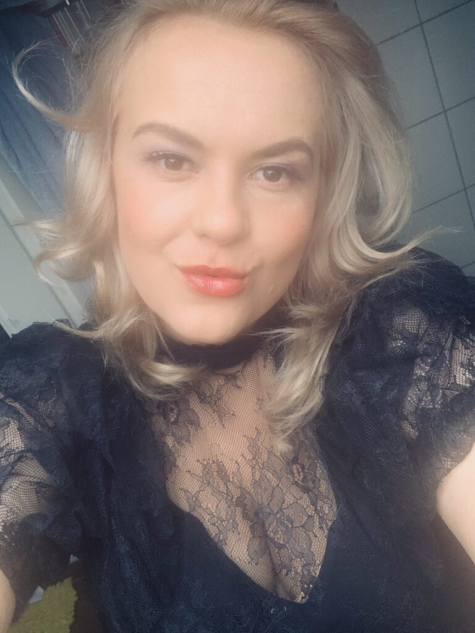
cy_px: 316
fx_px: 585
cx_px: 238
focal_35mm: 32
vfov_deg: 56.8
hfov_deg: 44.2
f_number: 2.2
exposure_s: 1/121
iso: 64
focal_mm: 2.87
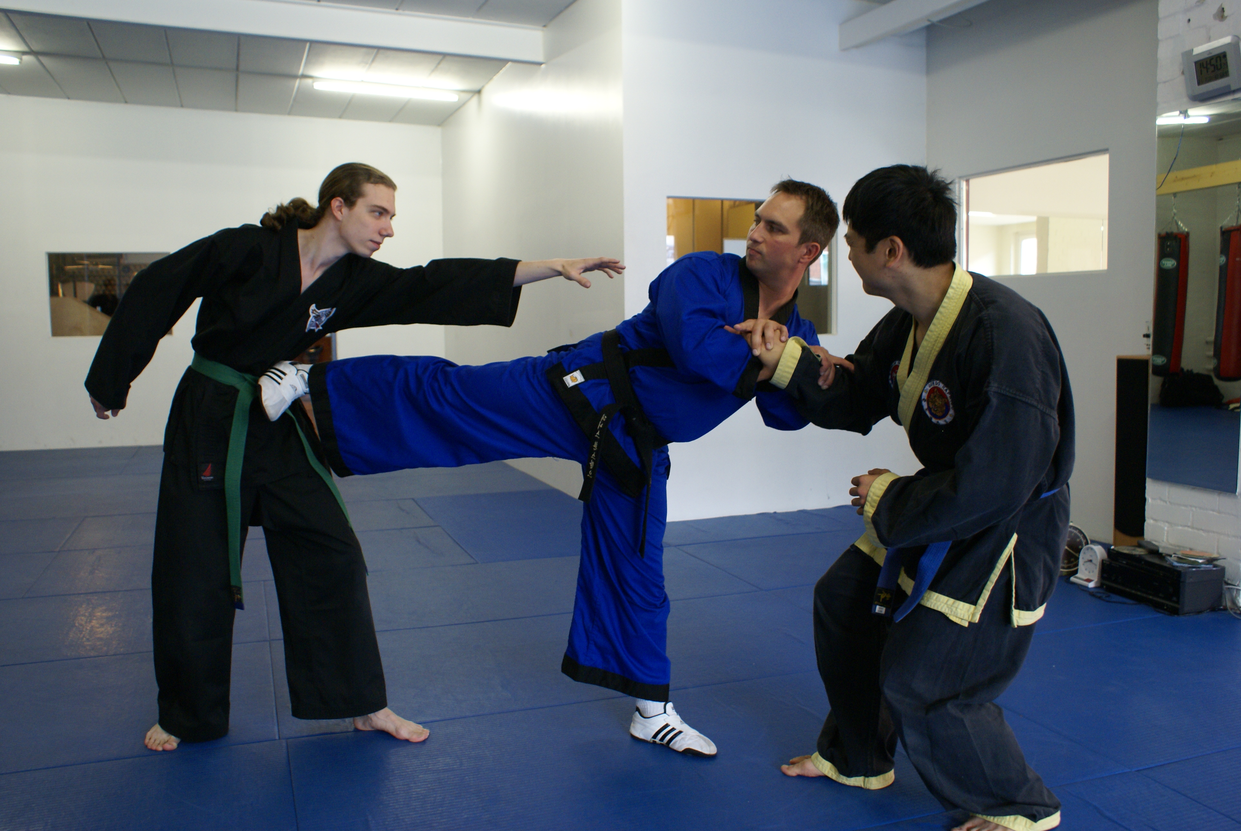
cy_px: 416
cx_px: 620
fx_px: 1035
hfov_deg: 61.9
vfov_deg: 43.7
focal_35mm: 30
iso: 400
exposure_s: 1/20
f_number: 4
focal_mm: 20
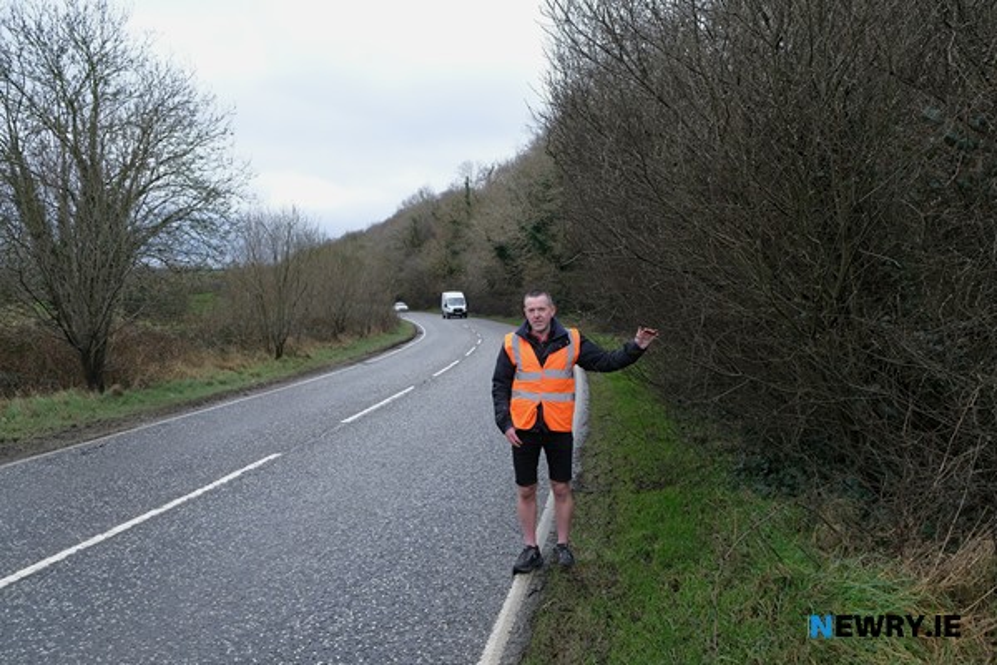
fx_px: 886
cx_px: 498
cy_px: 332
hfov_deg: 58.7
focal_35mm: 32
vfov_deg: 41.1
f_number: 5.6
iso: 400
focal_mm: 21.4
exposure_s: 1/340
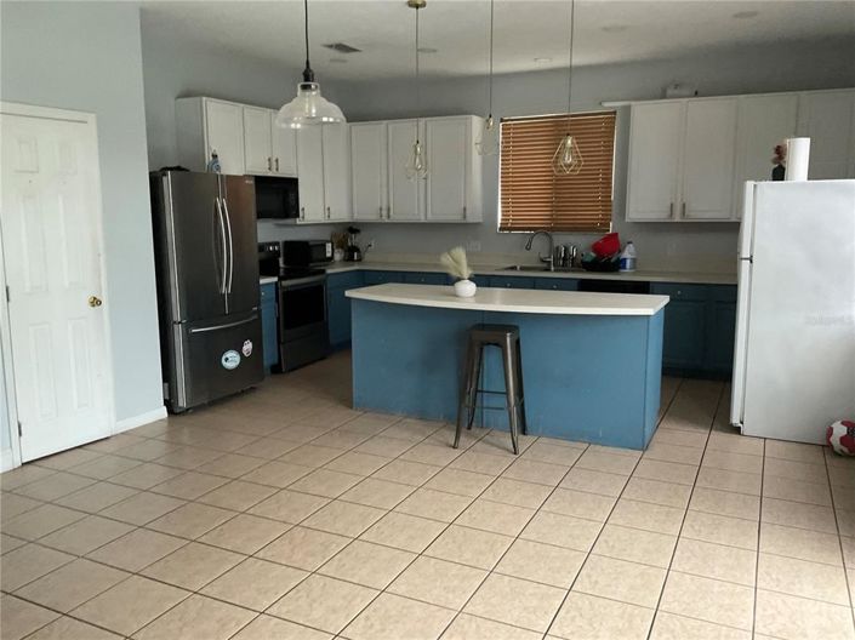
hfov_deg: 61.7
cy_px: 320
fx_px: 716
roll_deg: +0.6
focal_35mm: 29
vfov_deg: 48.2
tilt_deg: -8.3
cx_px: 428
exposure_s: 1/60
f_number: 1.8
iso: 160
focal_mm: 3
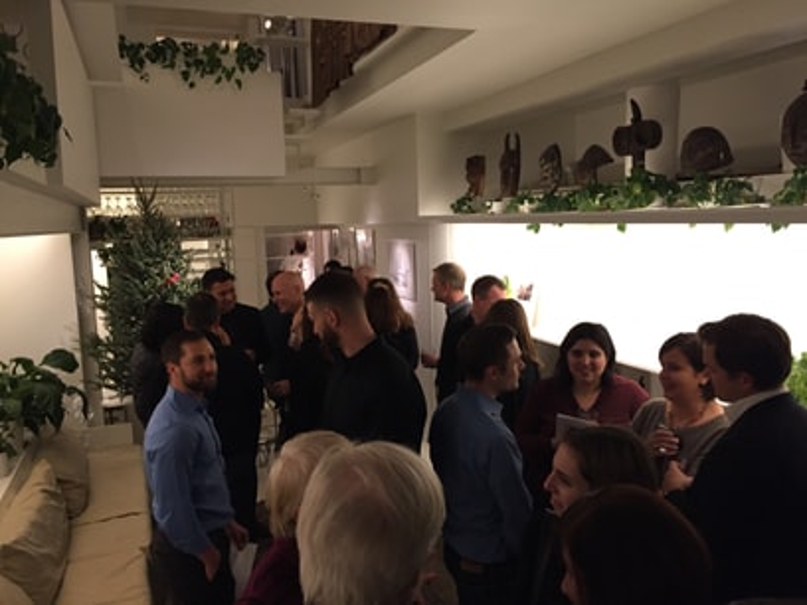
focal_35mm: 29
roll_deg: +1.4
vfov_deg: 48.2
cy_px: 302
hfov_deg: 61.7
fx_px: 676
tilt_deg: -4.6
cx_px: 404
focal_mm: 4.15
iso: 125
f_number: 2.2
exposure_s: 1/30
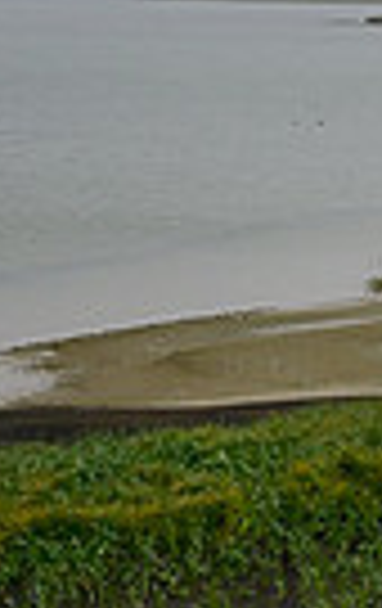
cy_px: 32
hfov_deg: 9.3
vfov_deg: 15.7
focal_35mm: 131
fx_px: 2171
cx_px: 800
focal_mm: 30
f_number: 16
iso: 400
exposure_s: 1/250
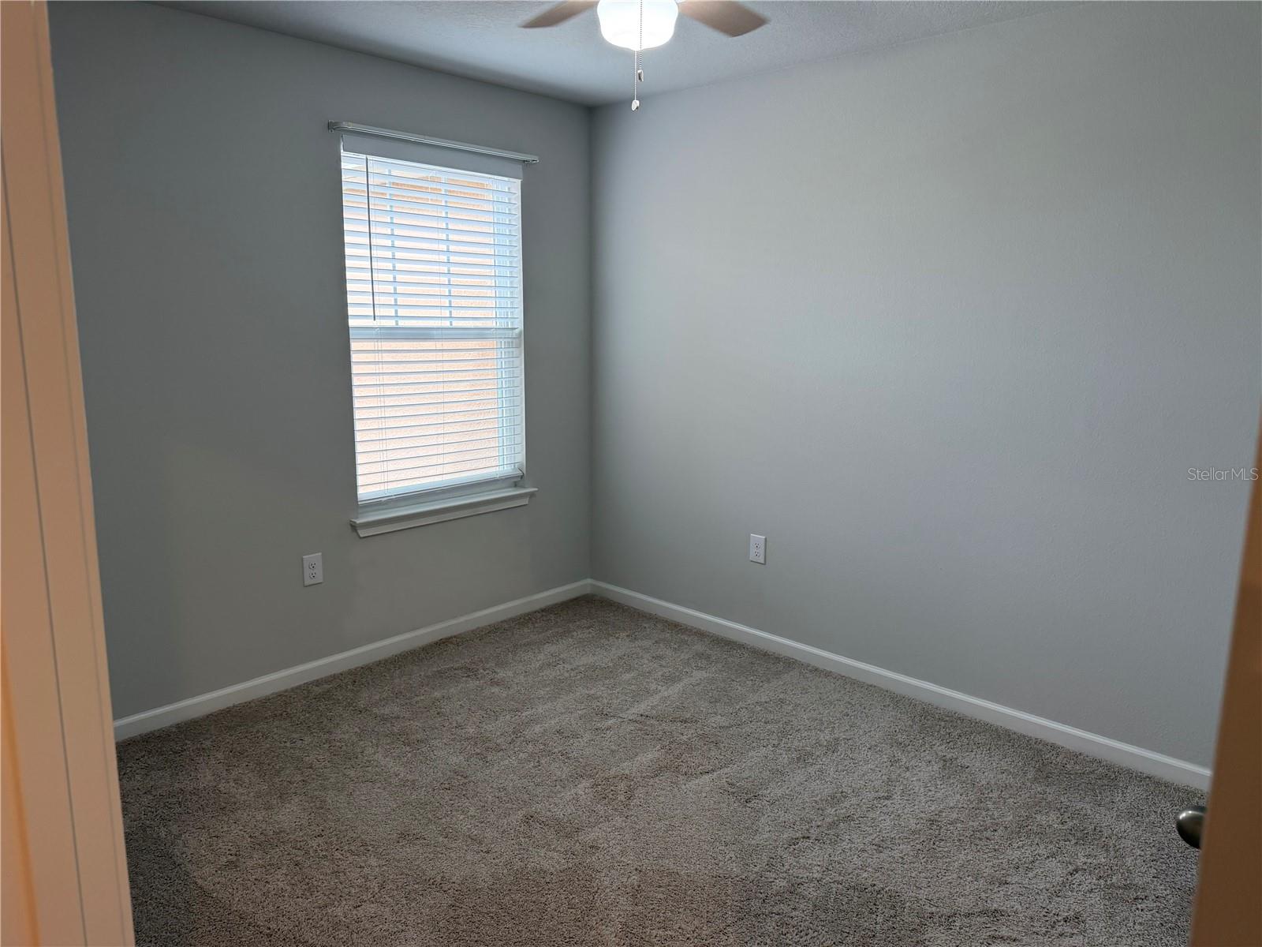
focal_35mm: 24
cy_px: 474
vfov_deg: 56.8
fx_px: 875
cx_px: 631
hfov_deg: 71.6
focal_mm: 6.76
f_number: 1.78
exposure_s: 1/144
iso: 160
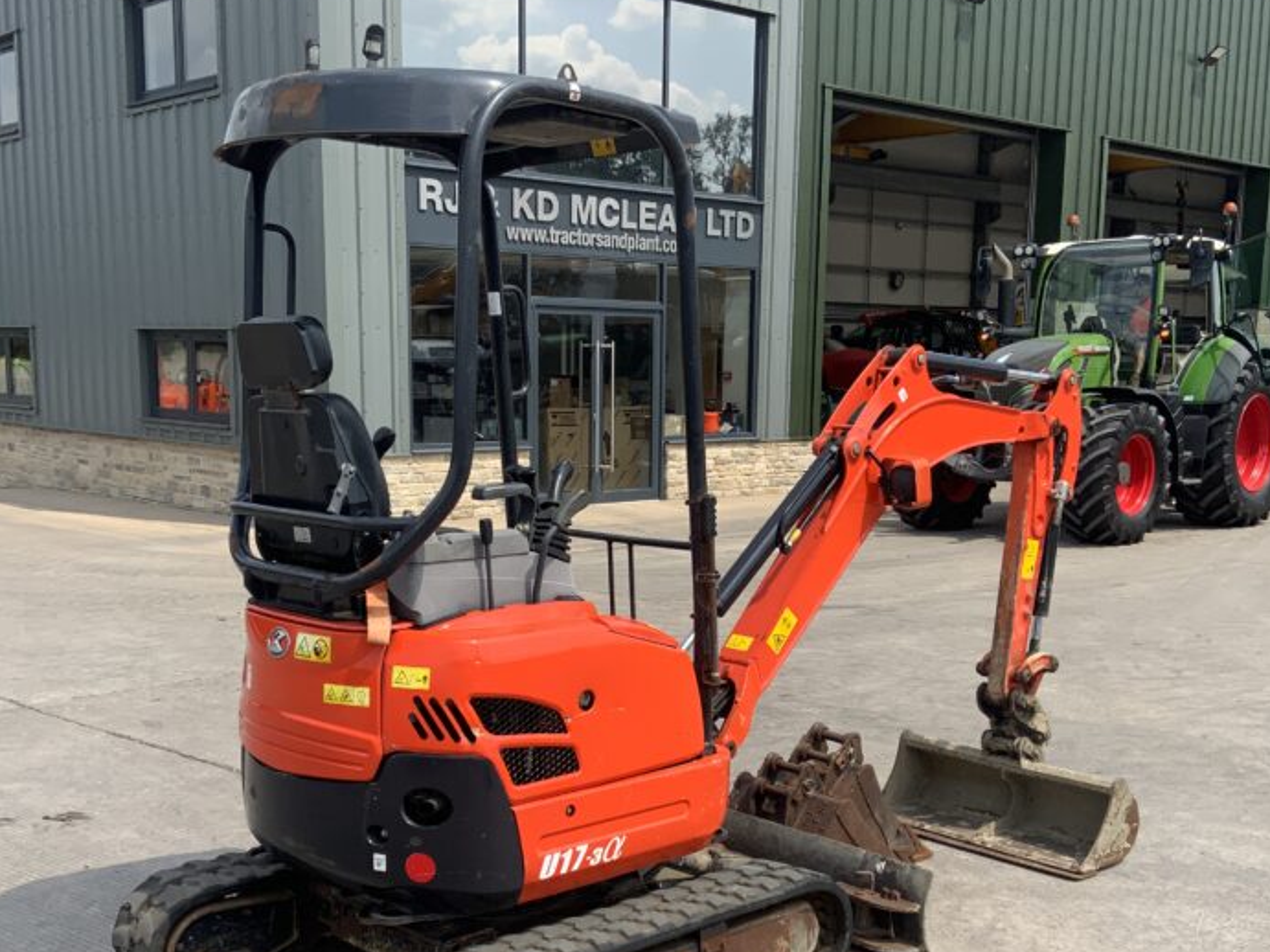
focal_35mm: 43
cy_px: 619
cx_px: 645
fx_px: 1577
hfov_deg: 43.9
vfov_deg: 33.3
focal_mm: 3
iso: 16
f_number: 1.8
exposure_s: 1/1144
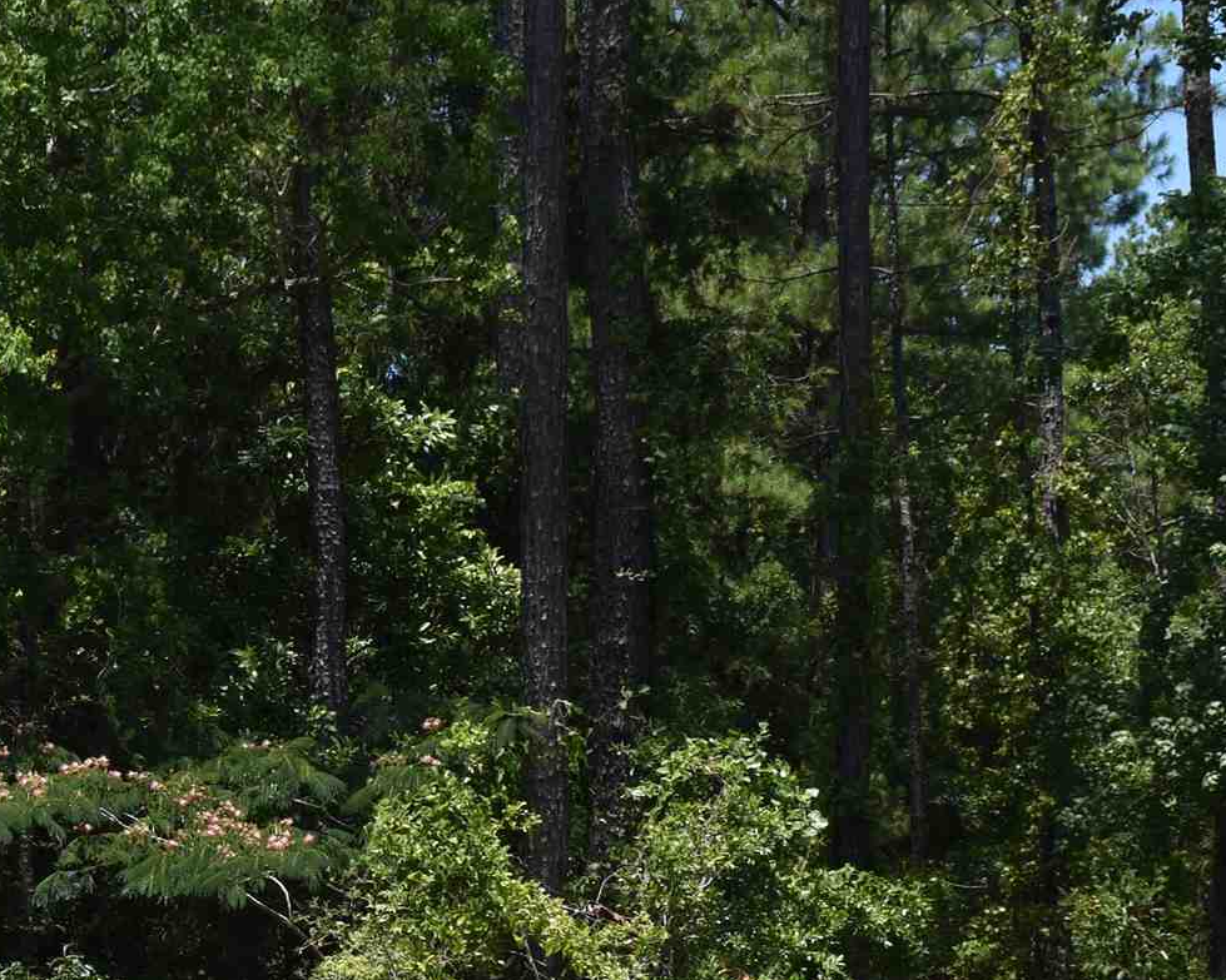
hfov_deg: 17.8
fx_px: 3846
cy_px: 876
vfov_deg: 14.4
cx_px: 108
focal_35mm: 106
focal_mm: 24
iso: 100
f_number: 9
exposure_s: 1/200
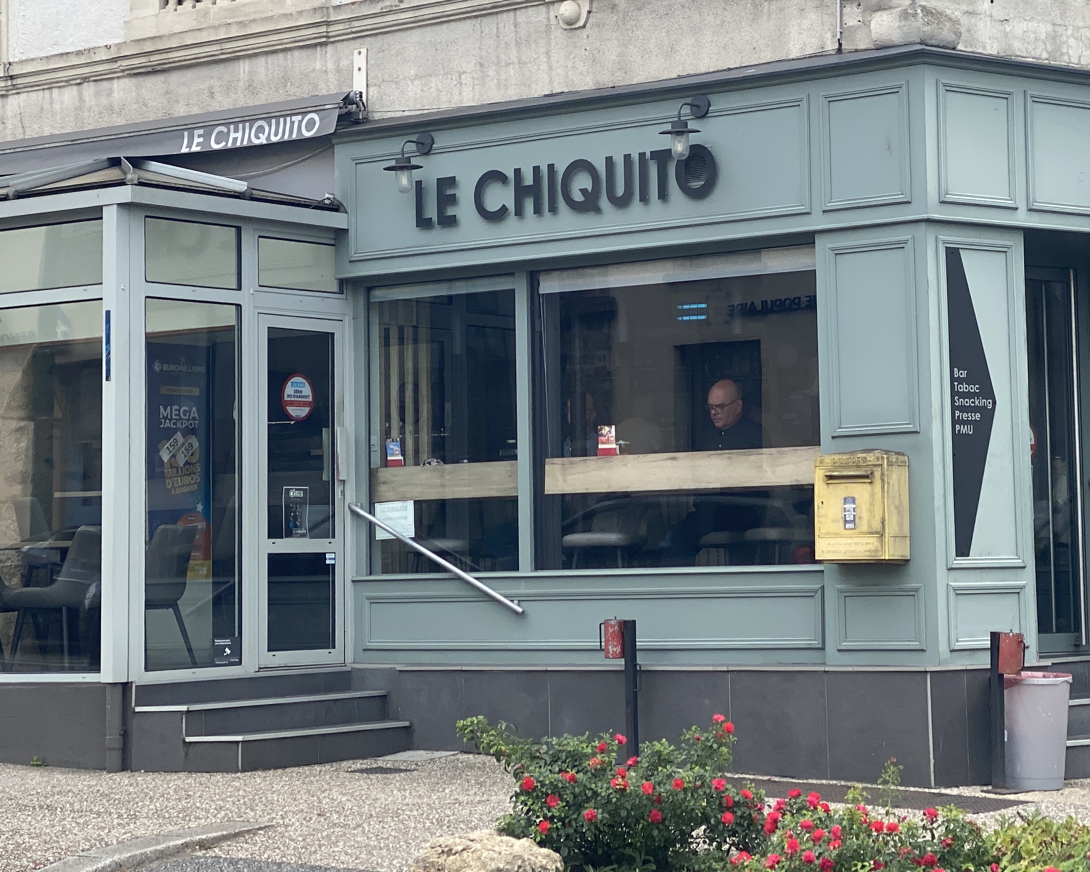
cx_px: 675
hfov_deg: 21.2
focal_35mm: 90
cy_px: 321
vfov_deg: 17.1
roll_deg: +0.7
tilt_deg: +7.2
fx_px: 2903
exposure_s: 1/675
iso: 20
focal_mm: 6
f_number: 2
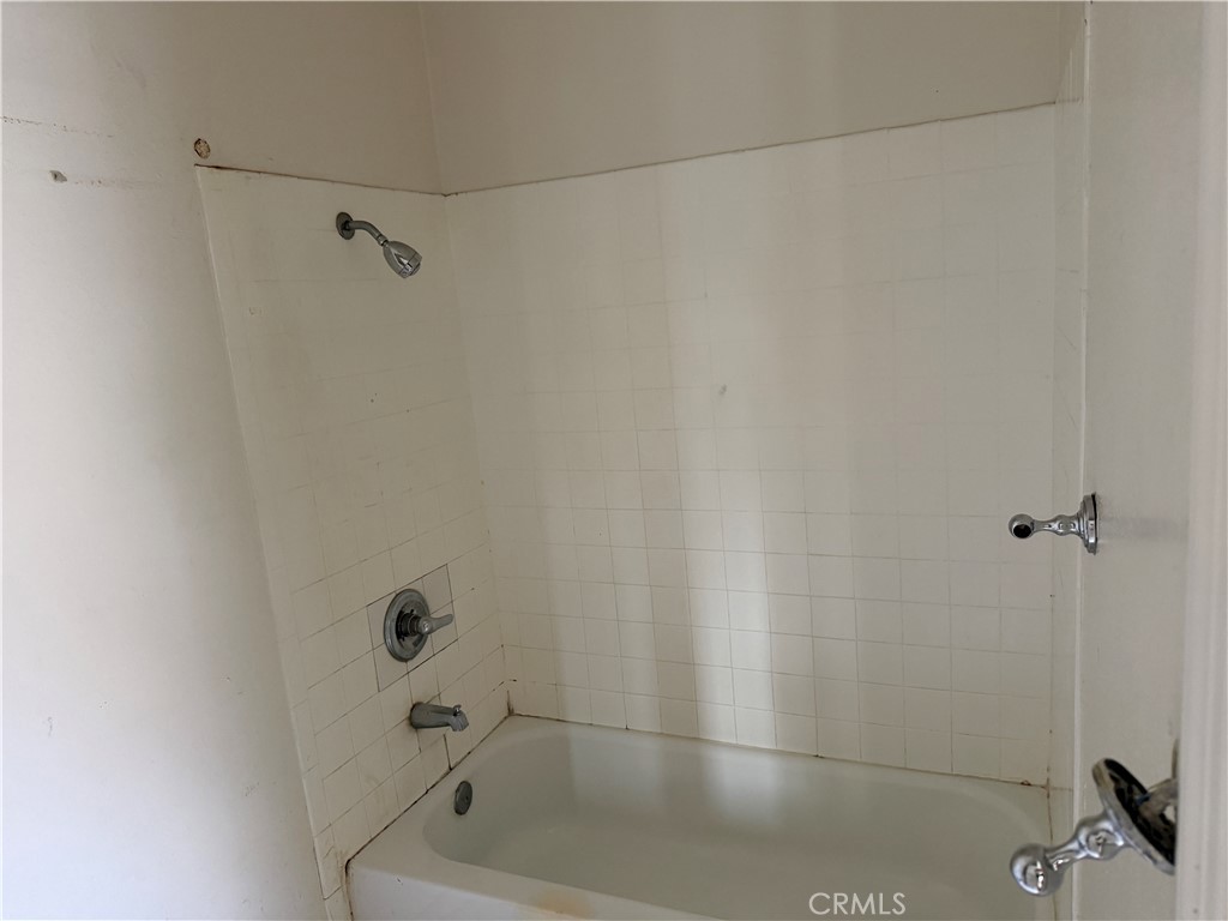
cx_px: 614
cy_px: 460
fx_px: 851
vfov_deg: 56.8
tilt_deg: -10.2
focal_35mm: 24
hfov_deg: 71.6
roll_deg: +6.4
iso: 320
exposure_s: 1/60
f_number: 1.78
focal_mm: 6.76
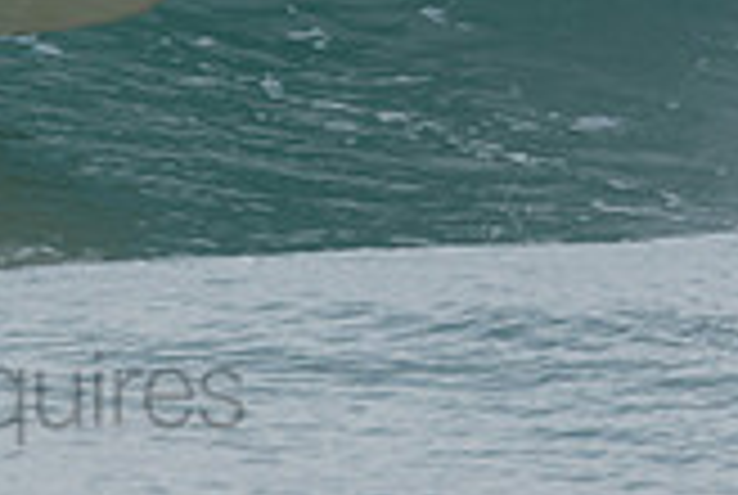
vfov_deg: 0.8
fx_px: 34769
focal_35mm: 1693
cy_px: -358
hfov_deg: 1.2
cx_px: -104
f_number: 5.6
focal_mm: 320
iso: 560
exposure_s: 1/1600
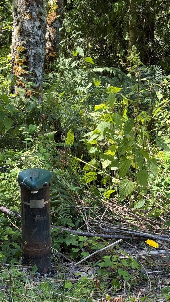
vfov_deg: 29.7
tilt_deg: -18.1
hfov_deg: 16.9
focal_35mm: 71
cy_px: 159
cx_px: 34
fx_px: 569
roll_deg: +1.5
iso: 80
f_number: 1.78
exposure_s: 1/356
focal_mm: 6.76
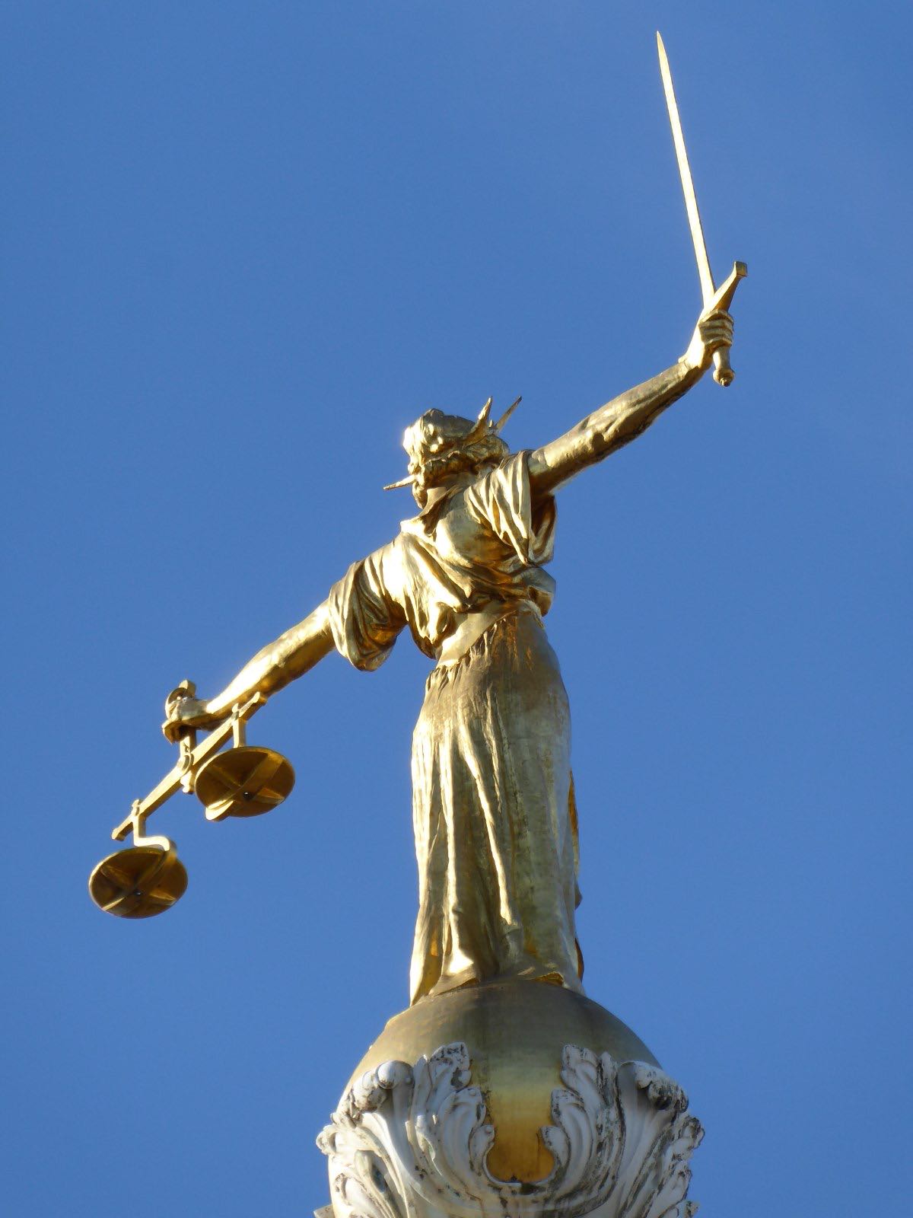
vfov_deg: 3.3
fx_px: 20995
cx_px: 456
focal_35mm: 597
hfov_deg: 2.5
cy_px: 609
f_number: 6.1
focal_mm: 96.2
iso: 80
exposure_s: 1/200
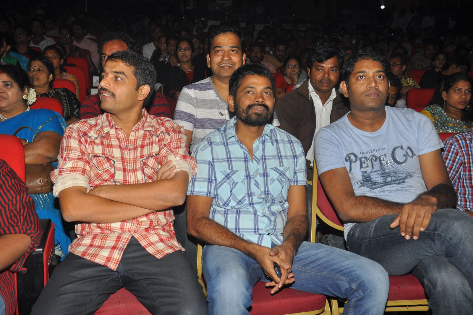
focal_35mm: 38
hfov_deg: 51.3
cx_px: 236
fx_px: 492
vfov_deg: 35.4
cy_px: 158
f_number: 5.6
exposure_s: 1/200
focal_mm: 25
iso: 200
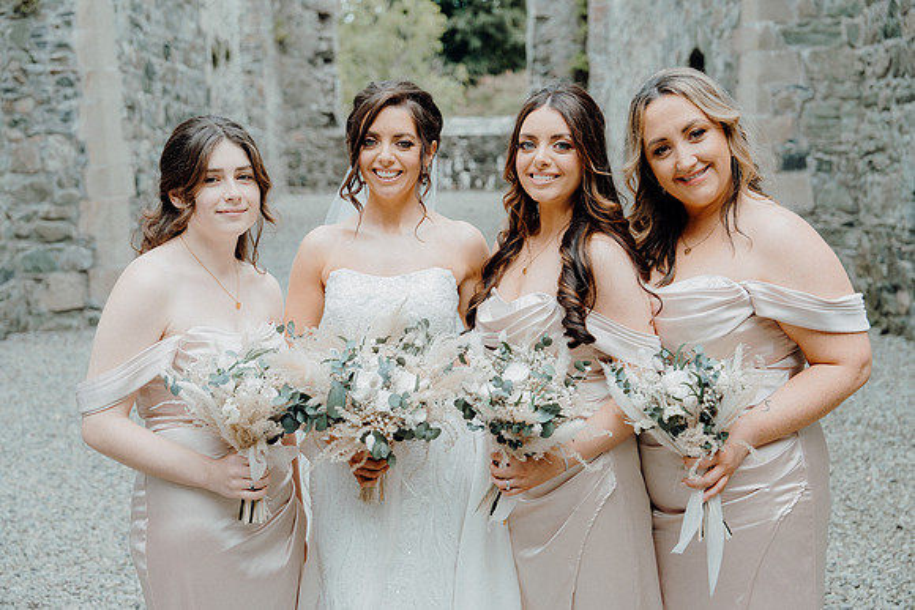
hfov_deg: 43.6
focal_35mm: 45
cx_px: 458
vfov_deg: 29.9
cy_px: 305
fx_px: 1144
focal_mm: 45
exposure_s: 1/160
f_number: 3.5
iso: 125
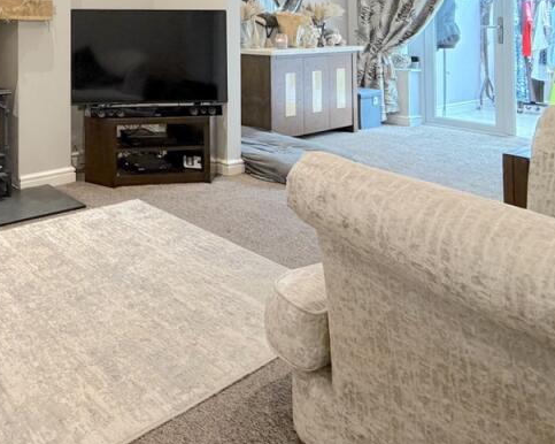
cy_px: 16
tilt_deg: +1.6
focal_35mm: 29
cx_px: 2
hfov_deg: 49.5
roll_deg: -0.3
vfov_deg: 43.8
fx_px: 476
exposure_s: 1/50
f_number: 2.2
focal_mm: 2.22
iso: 320
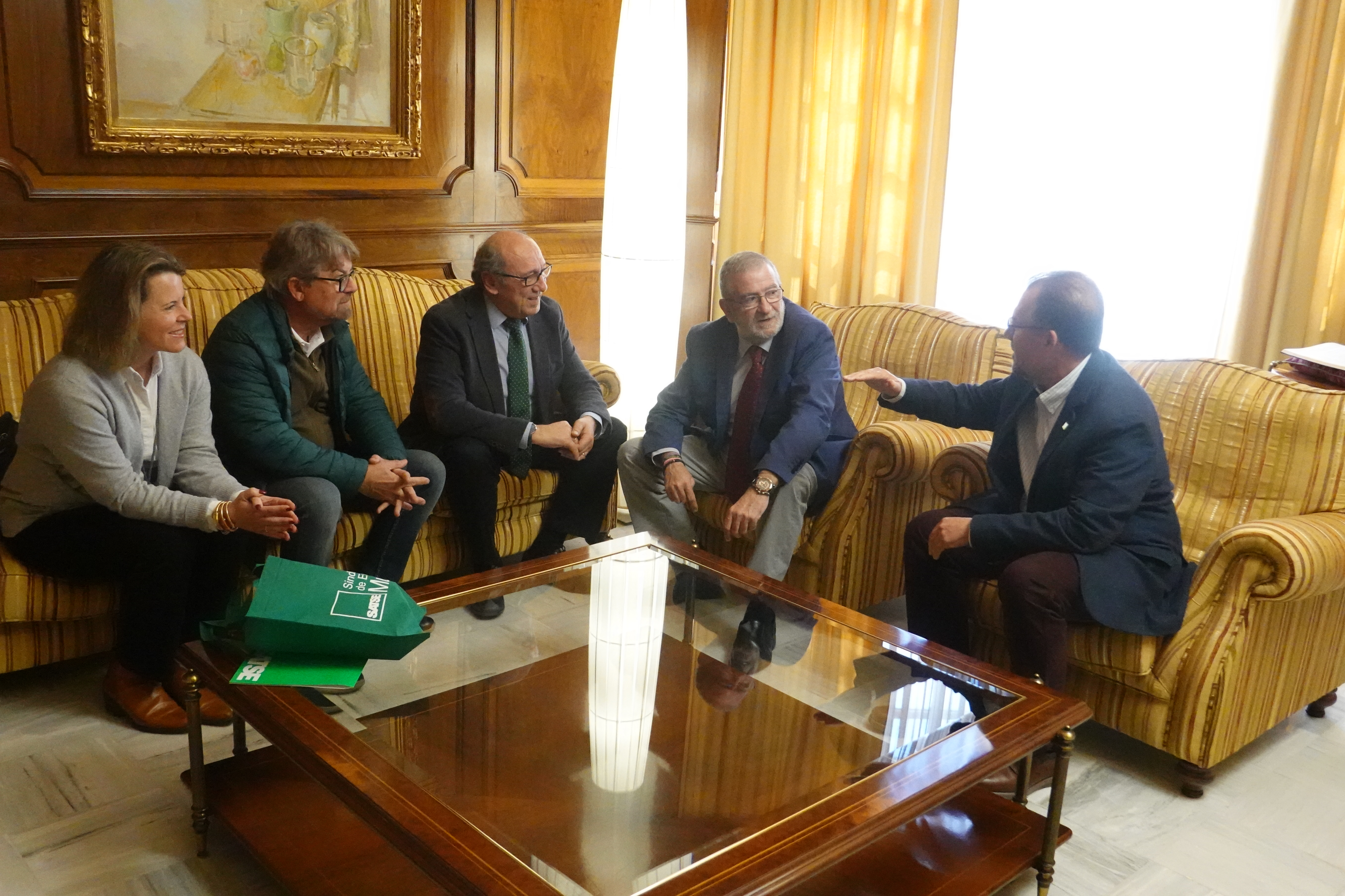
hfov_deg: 57.2
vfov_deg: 40.0
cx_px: 672
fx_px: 1233
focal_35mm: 33
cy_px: 448
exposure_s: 1/400
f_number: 3.5
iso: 5000
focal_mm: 12.25
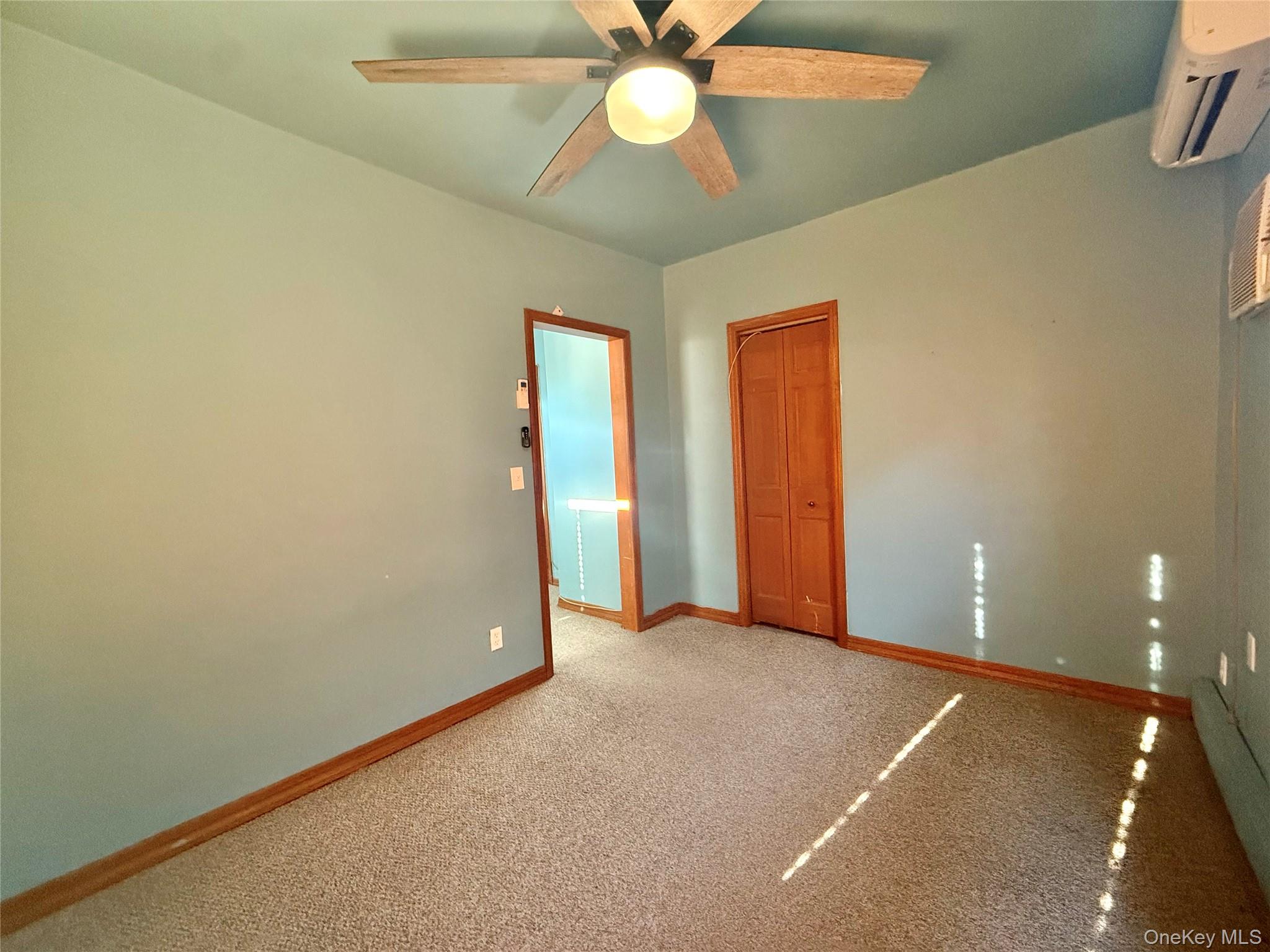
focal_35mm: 14
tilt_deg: -3.3
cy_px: 476
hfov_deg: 102.1
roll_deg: +3.1
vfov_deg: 85.7
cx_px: 635
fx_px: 514
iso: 800
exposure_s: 1/60
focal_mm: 2.22
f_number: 2.2
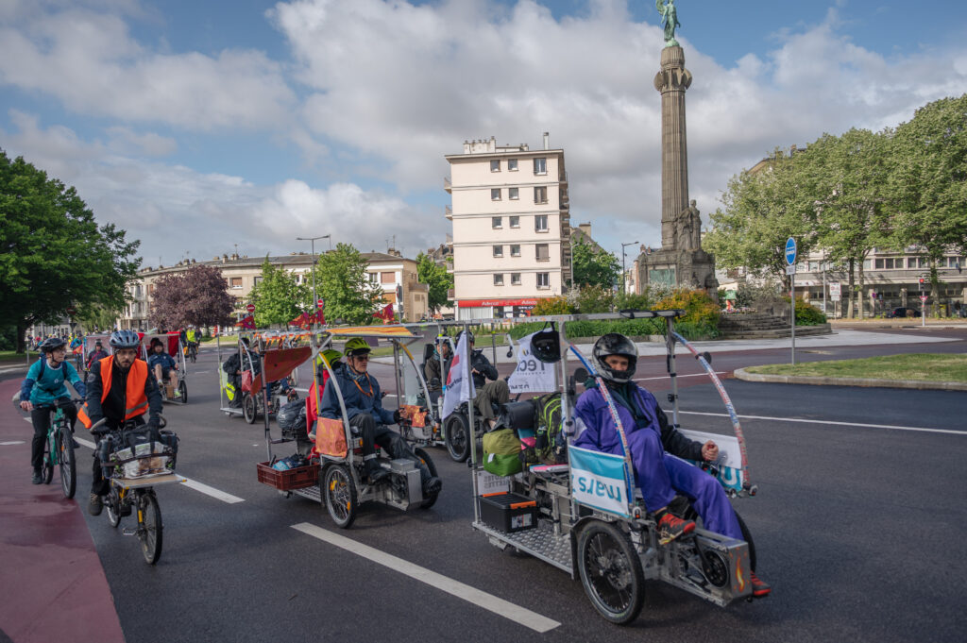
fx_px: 751
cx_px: 484
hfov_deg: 65.5
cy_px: 322
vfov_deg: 46.3
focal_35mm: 28
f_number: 4
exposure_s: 1/640
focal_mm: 28
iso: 50
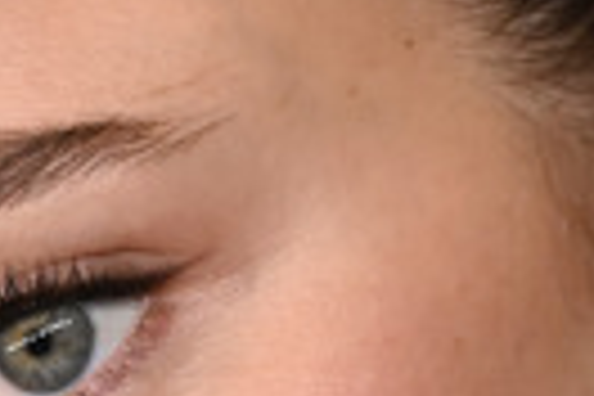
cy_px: 472
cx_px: 243
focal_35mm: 1569
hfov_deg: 1.3
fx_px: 25886
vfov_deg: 0.9
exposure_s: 1/640
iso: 8000
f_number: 5.6
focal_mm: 300
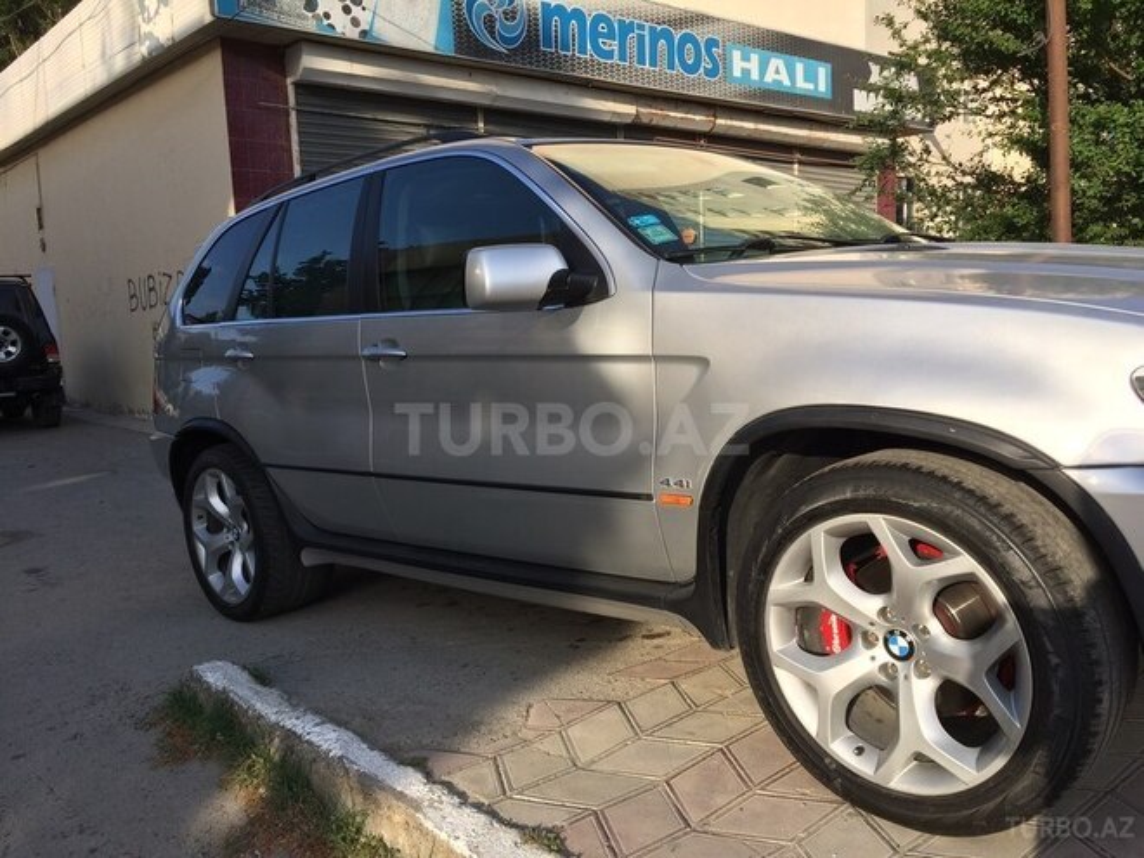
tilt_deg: -8.2
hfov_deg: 61.7
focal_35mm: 29
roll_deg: +3.0
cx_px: 572
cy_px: 429
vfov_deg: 48.2
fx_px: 958
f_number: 2.2
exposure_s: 1/1325
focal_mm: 4.15
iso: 32
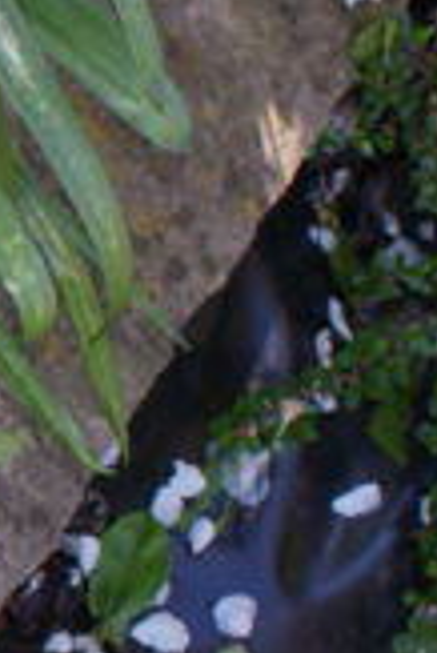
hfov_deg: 5.8
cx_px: -1082
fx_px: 3852
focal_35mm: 212
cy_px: 152
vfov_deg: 9.7
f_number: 5
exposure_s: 1/100
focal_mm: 30
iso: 200
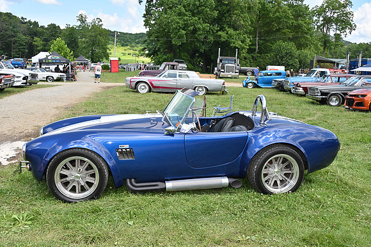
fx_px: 391
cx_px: 186
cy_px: 124
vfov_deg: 35.0
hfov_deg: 50.7
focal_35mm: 38
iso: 1600
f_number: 7.1
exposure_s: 1/2500
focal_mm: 38
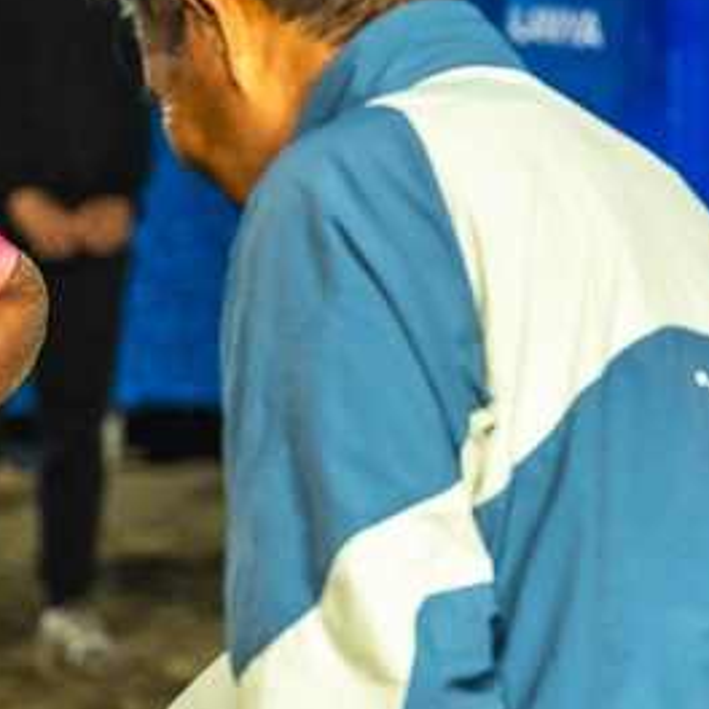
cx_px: -322
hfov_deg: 3.3
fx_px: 12421
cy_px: 544
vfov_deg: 3.3
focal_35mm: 536
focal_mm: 130
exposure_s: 1/800
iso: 1250
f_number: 5
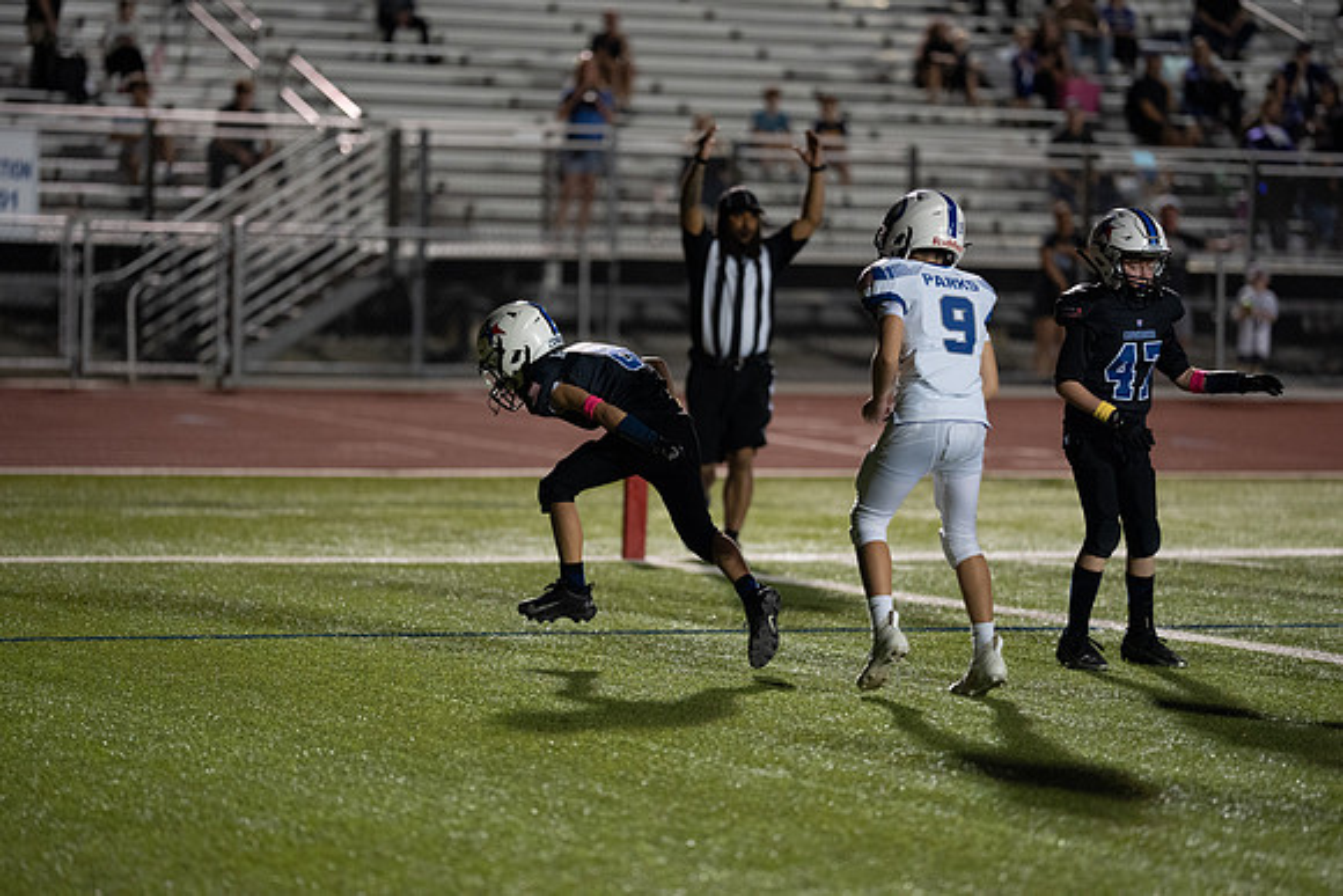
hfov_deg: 15.2
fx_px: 5037
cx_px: 672
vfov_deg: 10.2
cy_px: 448
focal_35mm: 135
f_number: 2
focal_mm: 135
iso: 3200
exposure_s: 1/1000
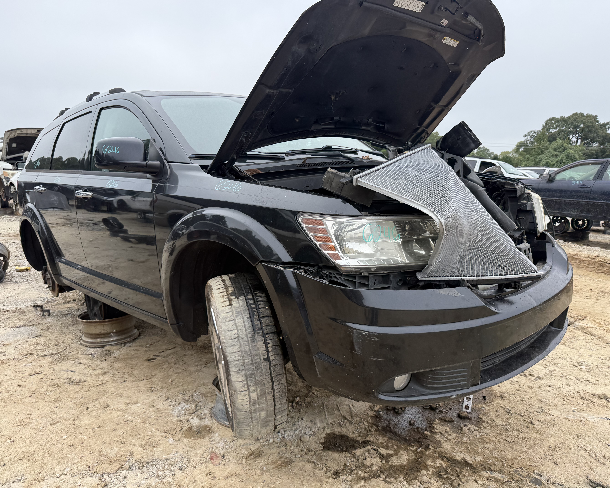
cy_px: 244
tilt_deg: -5.5
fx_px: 451
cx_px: 311
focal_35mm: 25
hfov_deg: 68.1
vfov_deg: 56.8
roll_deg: -0.1
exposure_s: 1/979
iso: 100
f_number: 1.78
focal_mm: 6.76
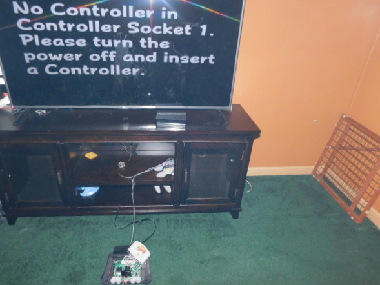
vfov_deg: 54.9
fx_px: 274
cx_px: 179
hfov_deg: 69.3
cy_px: 144
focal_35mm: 25
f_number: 3
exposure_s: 1/30
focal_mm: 4
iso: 250
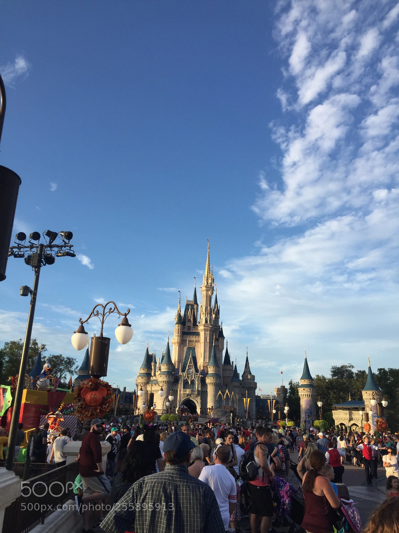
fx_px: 446
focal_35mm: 29
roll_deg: -2.0
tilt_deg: +19.1
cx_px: 200
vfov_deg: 61.7
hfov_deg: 48.2
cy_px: 266
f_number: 2.2
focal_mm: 4.15
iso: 32
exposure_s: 1/942
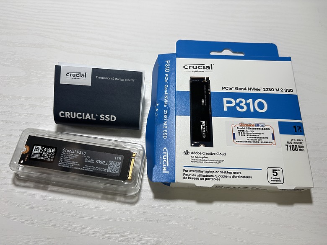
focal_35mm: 26
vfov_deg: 53.1
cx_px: 164
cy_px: 122
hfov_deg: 67.3
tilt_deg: -66.3
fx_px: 246
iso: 64
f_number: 1.6
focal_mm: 5.96
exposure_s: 1/120
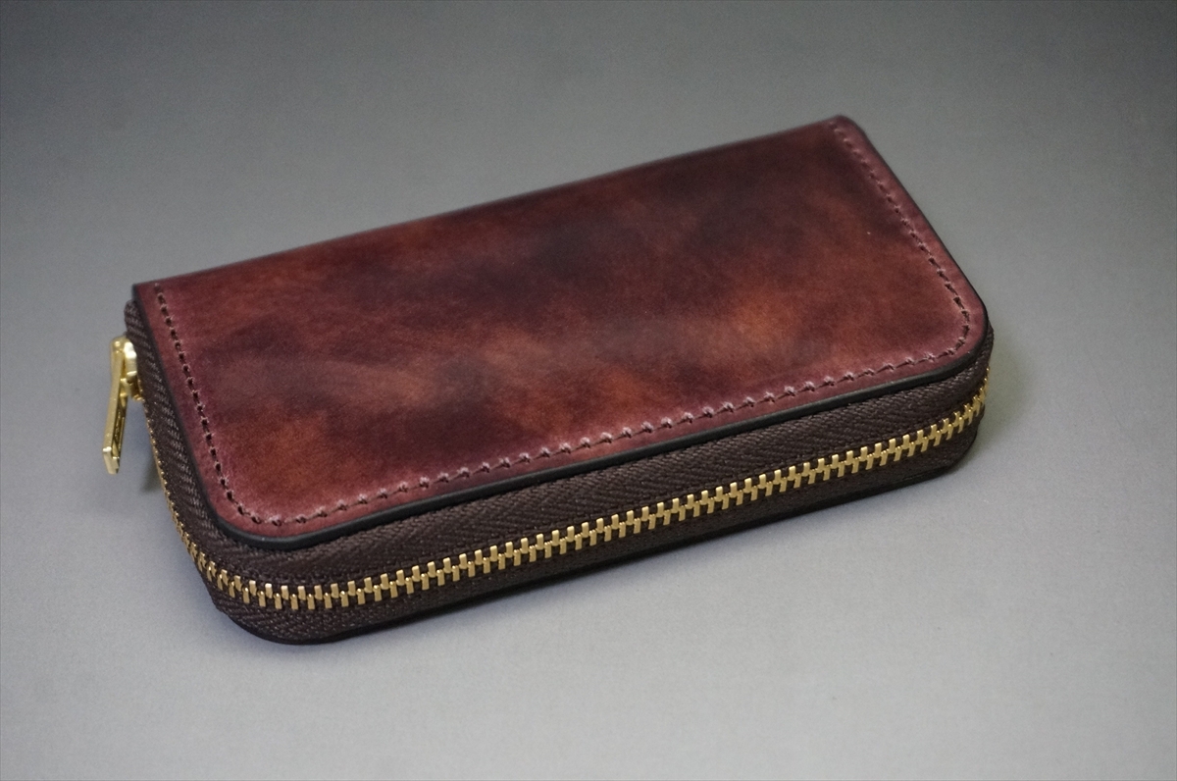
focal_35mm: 64
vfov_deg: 21.0
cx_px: 588
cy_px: 390
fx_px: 2105
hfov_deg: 31.2
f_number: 5.6
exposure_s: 1/125
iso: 3200
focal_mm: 43
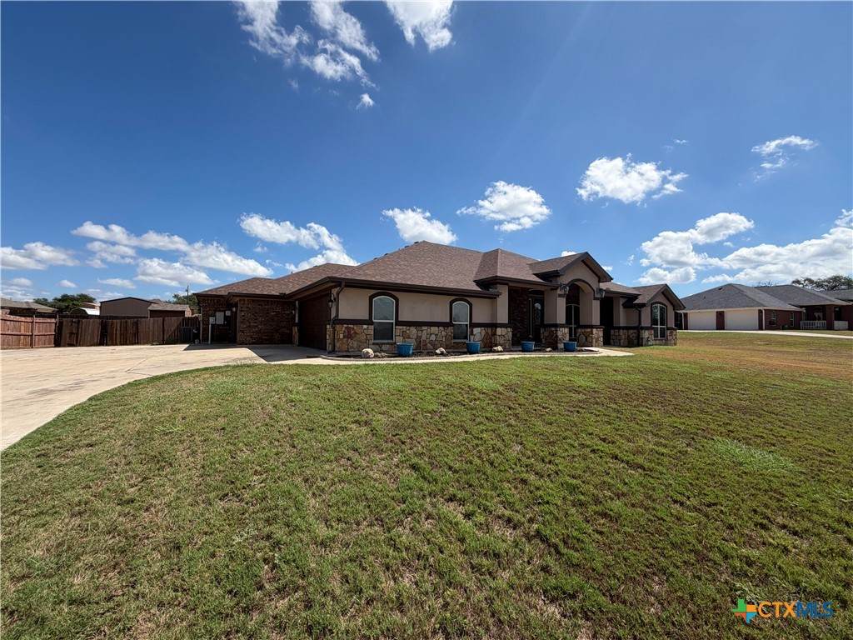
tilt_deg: +2.3
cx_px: 426
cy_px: 320
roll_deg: +0.1
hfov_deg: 102.1
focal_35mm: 14
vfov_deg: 85.7
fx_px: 345
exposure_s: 1/914
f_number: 2.2
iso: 20
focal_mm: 2.22
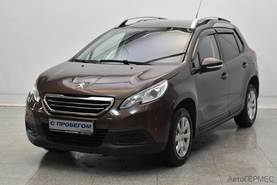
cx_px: 138
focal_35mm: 72
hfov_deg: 28.0
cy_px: 92
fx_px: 555
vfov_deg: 19.0
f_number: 5.3
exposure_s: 1/60
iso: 1250
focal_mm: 48
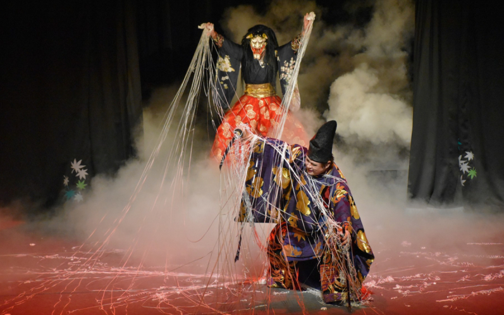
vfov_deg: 9.5
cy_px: 164
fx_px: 1895
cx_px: 252
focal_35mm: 138
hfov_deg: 15.1
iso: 5000
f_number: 5.3
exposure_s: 1/125
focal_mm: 90
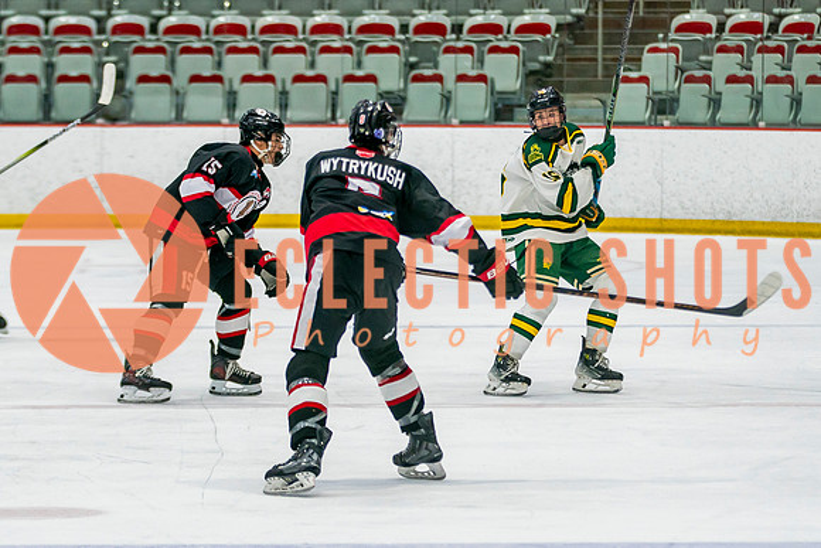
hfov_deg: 8.1
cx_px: 410
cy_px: 291
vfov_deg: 5.4
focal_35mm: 253
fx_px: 5763
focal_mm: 125
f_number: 2.8
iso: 800
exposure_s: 1/640
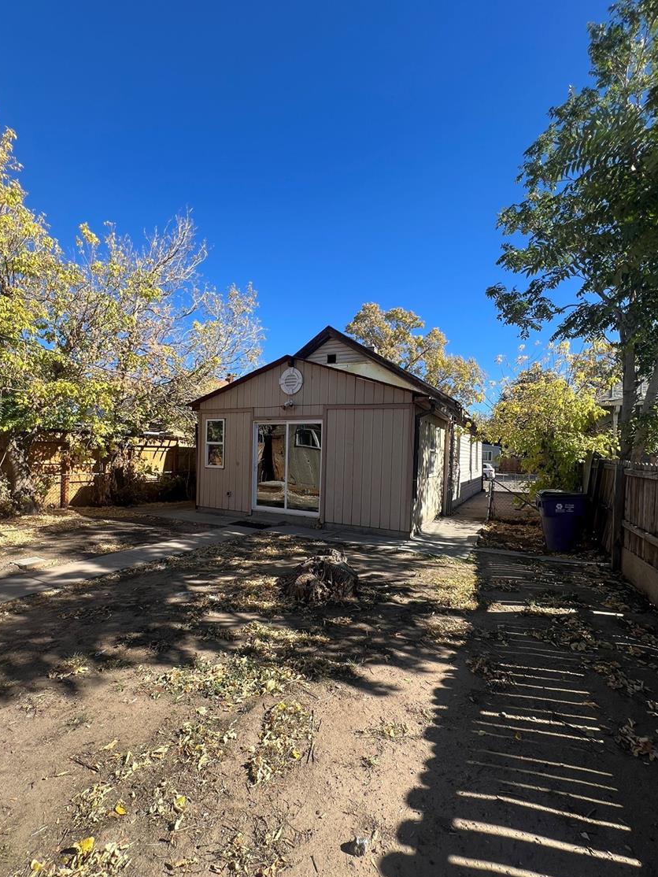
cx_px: 323
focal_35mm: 14
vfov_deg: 102.0
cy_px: 459
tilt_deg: +0.6
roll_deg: -1.7
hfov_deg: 85.7
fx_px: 355
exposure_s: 1/664
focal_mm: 1.57
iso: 32
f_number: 1.8
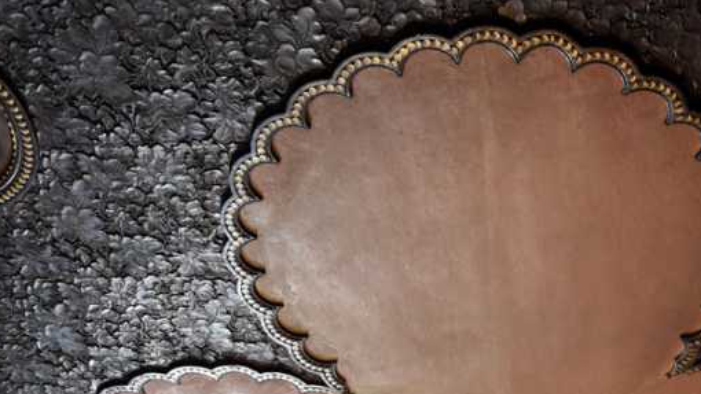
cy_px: 826
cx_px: 513
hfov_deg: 26.2
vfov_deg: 12.9
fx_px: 1487
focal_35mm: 80
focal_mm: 19
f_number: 4.5
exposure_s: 1/50
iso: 3200
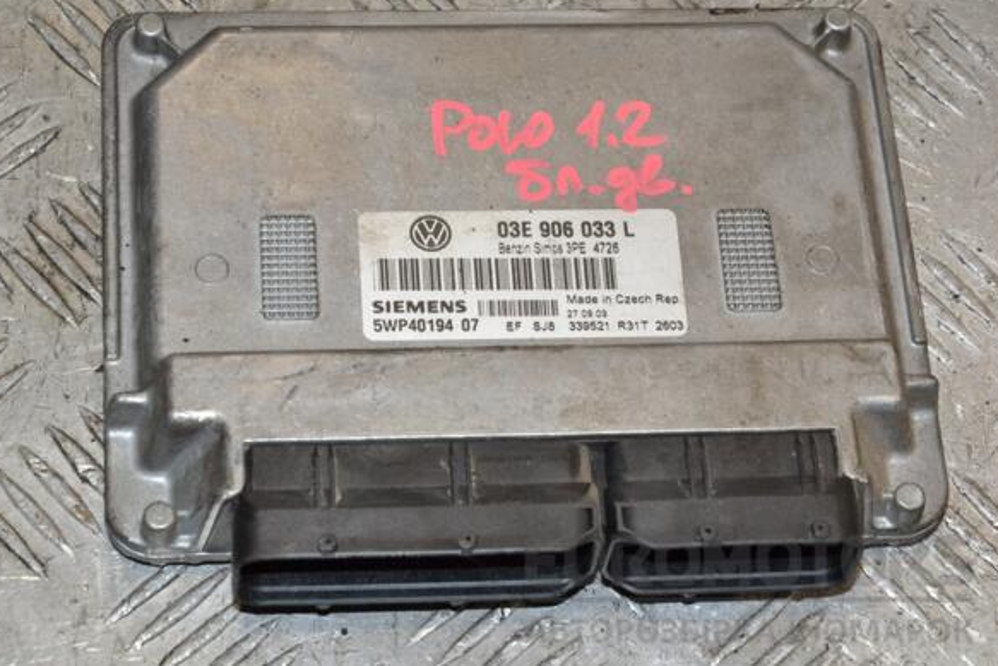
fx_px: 2995
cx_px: 493
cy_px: 332
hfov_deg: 18.9
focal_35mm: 108
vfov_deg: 12.7
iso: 800
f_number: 13
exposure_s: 1/200
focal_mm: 70
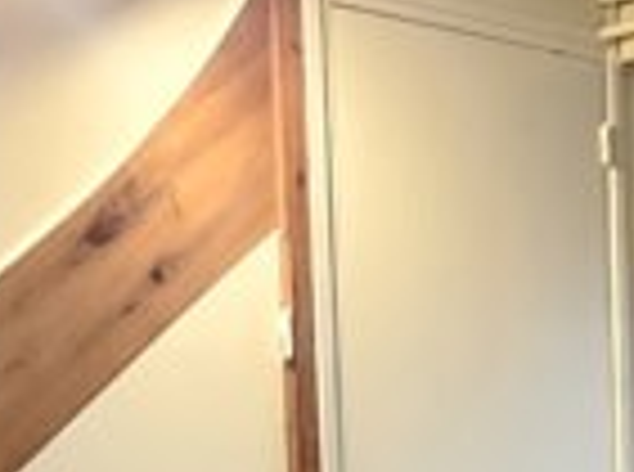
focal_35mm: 74
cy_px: 535
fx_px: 1352
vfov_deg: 18.9
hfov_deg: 25.0
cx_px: 652
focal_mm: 2.2
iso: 640
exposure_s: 1/25
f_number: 2.2
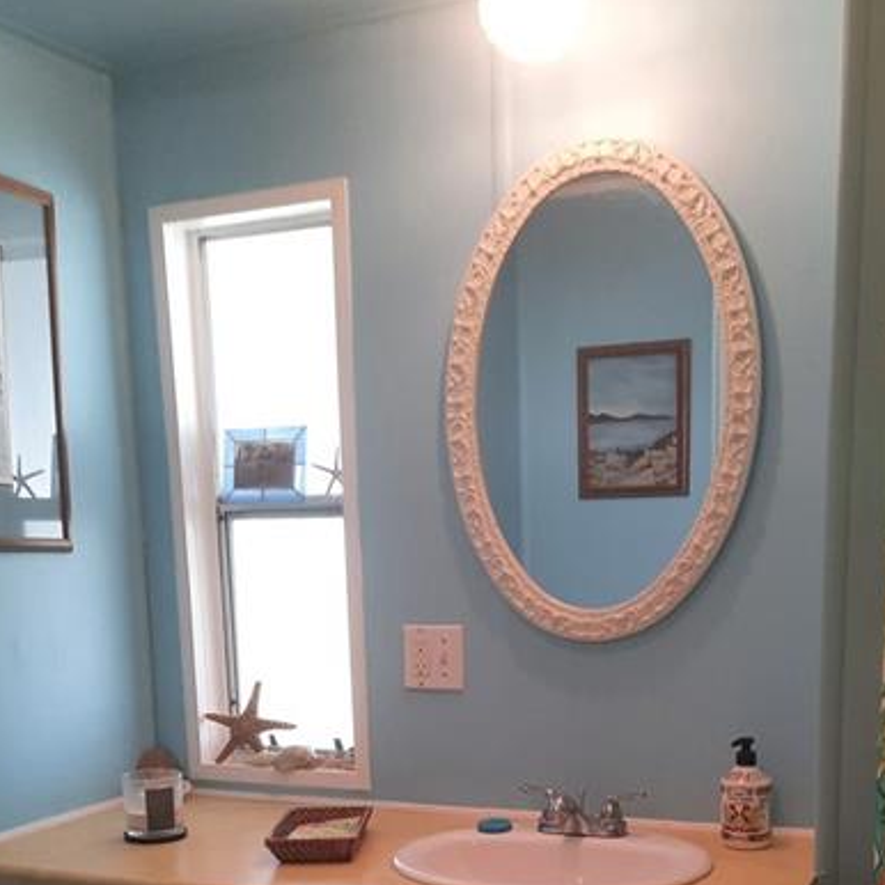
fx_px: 1273
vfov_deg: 36.5
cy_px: 759
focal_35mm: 44
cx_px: 491
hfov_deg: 38.3
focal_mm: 4.6
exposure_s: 1/50
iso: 160
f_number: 2
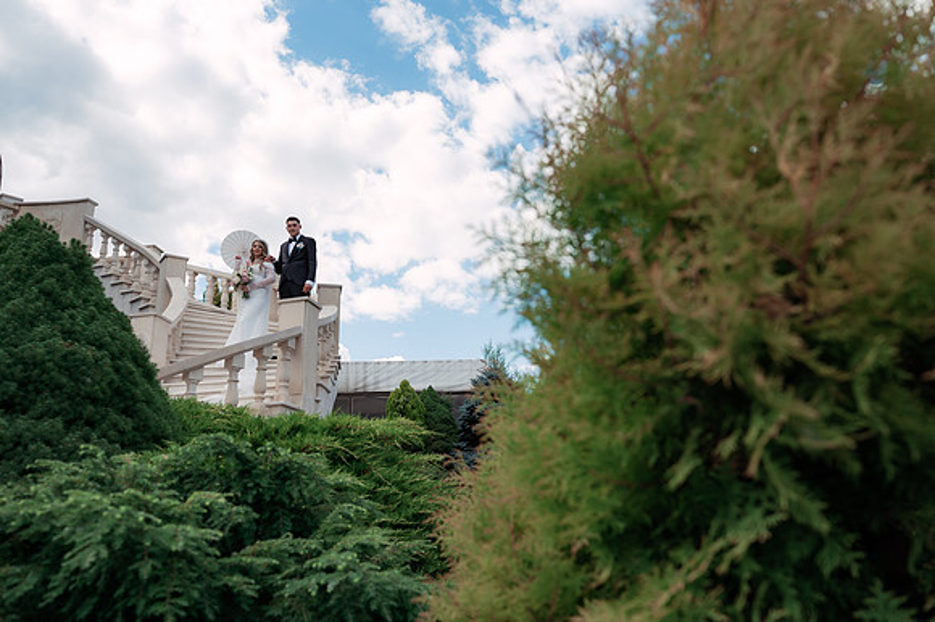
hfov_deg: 65.5
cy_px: 311
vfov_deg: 46.4
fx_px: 727
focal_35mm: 28
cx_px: 468
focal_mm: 28
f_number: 4
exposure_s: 1/1250
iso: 160
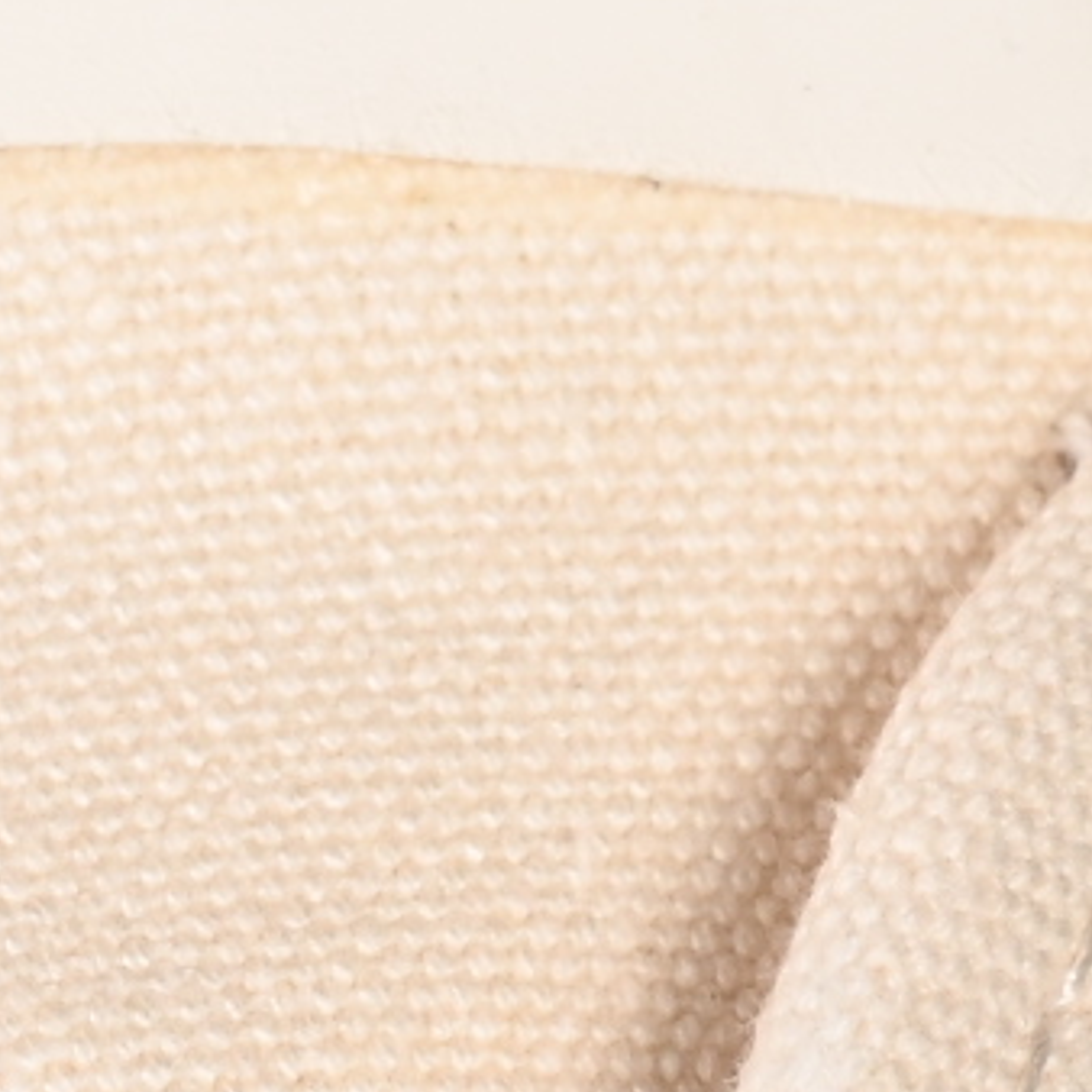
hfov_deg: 3.3
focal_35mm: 525
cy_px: 349
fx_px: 18737
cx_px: -401
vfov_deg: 3.3
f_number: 7.1
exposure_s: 1/80
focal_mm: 50
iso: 160
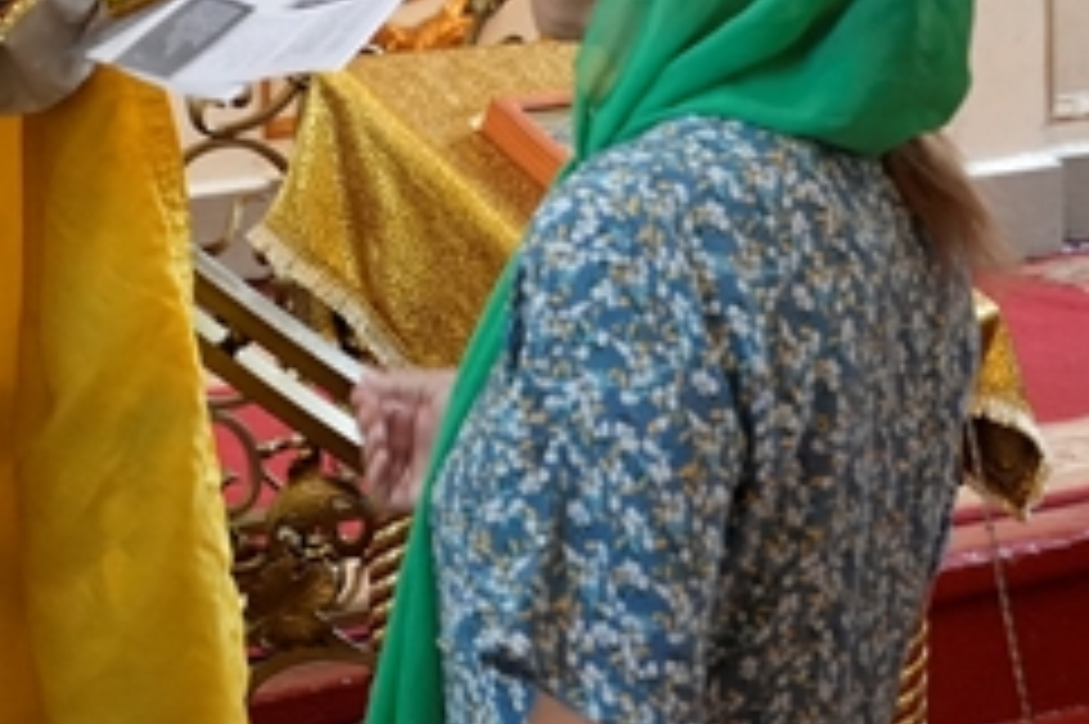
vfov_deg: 10.3
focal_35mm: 129
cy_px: -331
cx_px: -99
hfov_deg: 15.5
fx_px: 3899
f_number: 4.5
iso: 5000
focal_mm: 39
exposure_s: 1/60
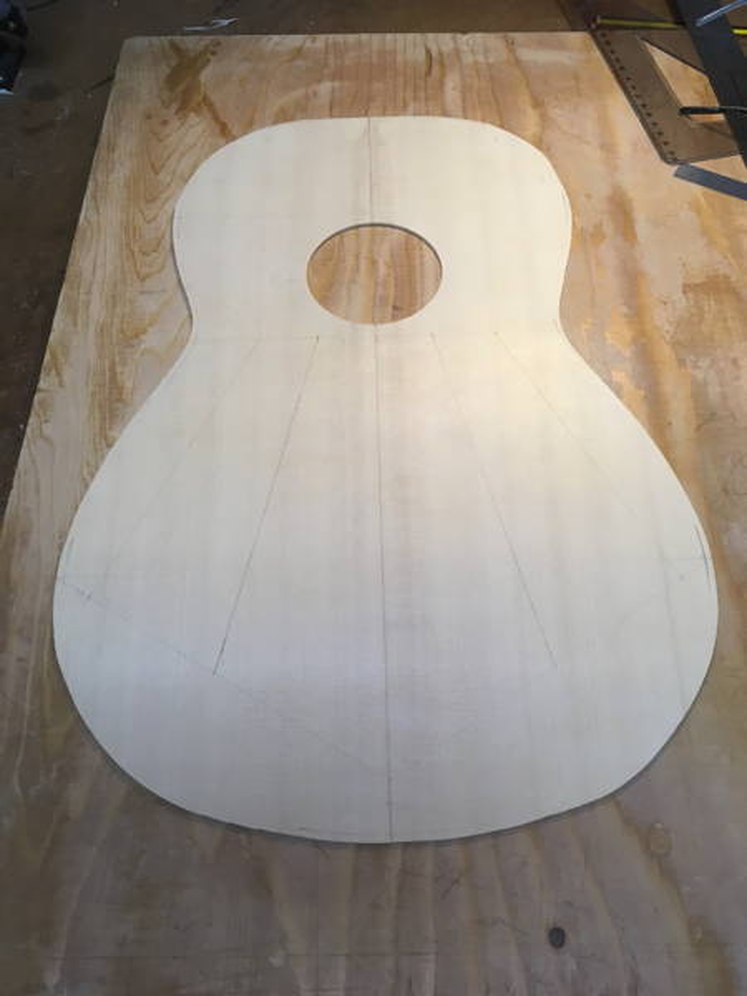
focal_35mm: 29
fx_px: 834
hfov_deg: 48.2
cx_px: 374
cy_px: 498
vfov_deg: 61.7
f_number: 2.2
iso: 25
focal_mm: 4.15
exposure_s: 1/33
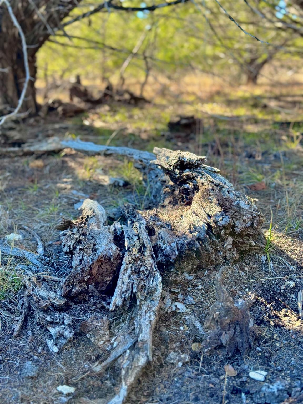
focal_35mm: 48
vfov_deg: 39.7
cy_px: 202
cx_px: 152
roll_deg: -3.9
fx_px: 560
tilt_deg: -11.8
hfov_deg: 30.3
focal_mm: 6.76
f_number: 1.78
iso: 50
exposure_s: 1/185
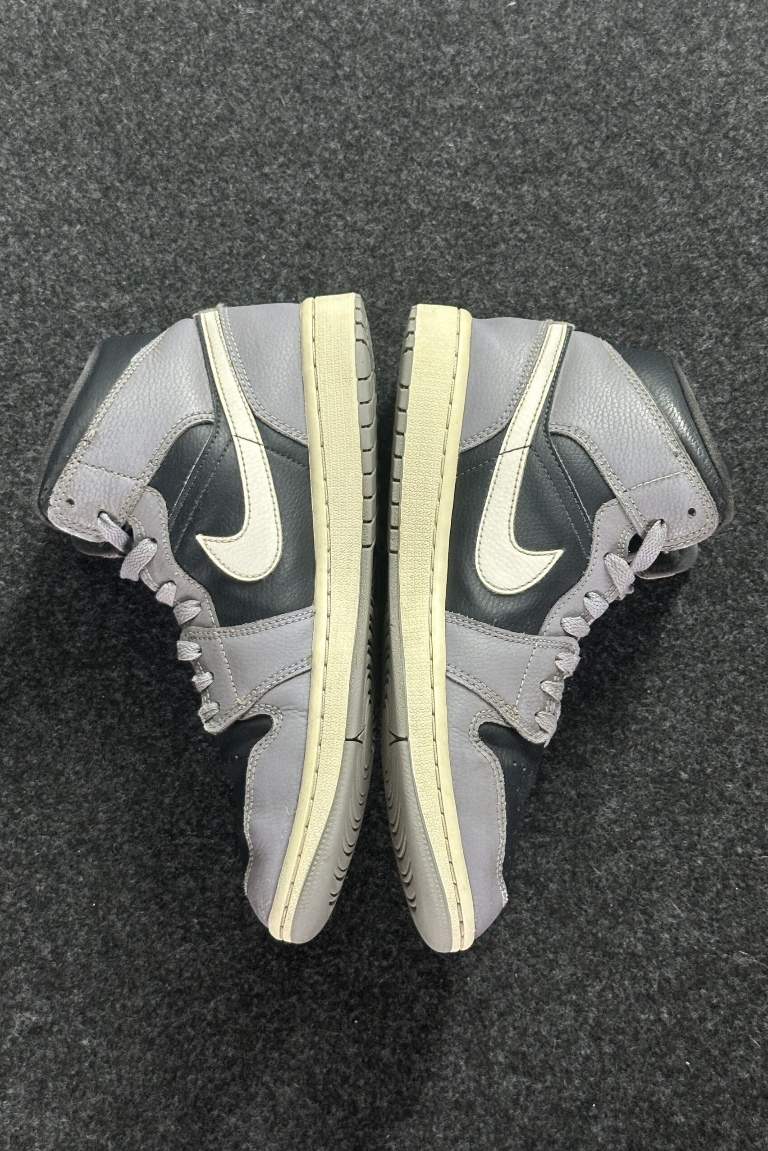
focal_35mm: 50
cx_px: 387
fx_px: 1600
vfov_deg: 39.6
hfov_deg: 27.0
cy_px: 575
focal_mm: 6.86
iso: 250
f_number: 1.78
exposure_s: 1/33
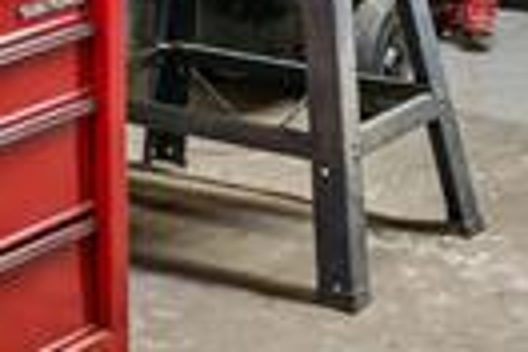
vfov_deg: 9.1
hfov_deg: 14.7
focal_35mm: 137
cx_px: -8
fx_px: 2004
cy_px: -456
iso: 400
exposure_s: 1.6
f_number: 14
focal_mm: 17.6
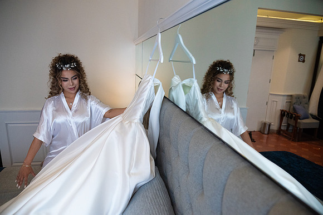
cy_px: 108
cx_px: 162
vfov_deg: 53.2
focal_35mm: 24
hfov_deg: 73.7
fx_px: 215
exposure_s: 1/320
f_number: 4
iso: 3200
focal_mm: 24
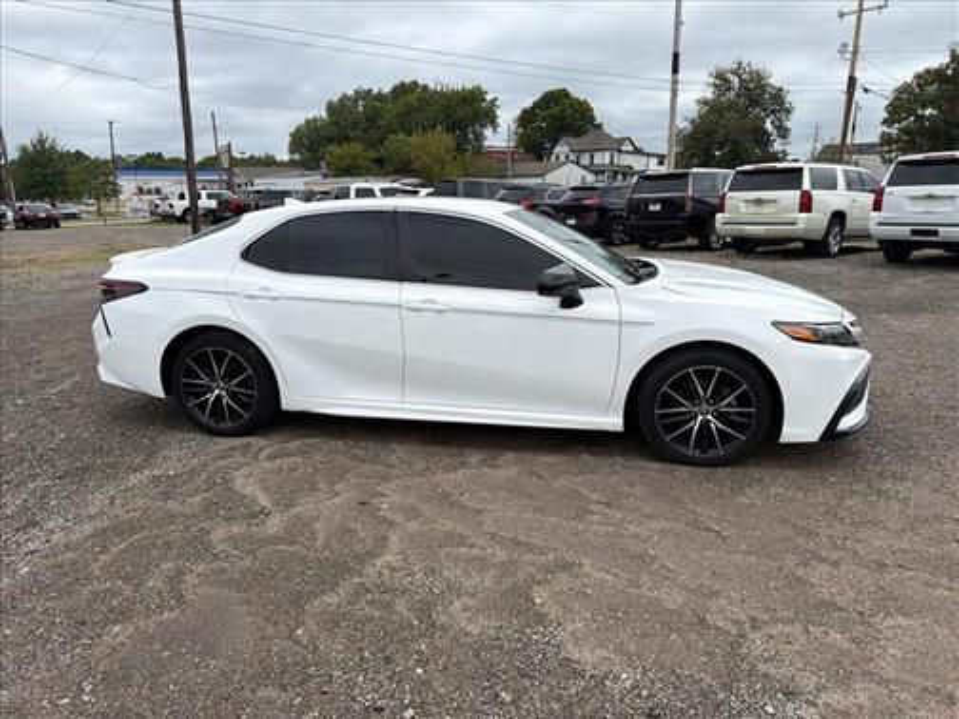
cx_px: 480
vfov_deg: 56.8
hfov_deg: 71.6
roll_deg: +0.7
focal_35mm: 24
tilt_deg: -7.8
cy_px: 360
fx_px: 665
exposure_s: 1/2703
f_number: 1.78
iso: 80
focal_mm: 6.76
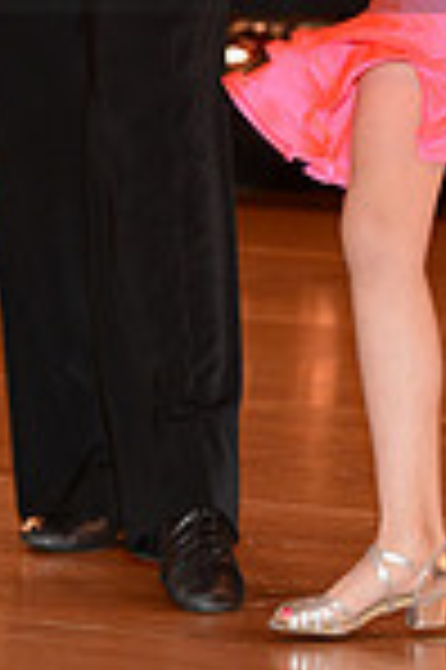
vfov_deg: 4.4
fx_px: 8698
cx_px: 304
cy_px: -135
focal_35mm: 467
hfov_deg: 2.9
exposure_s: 1/250
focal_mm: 120
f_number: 5.6
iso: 1000
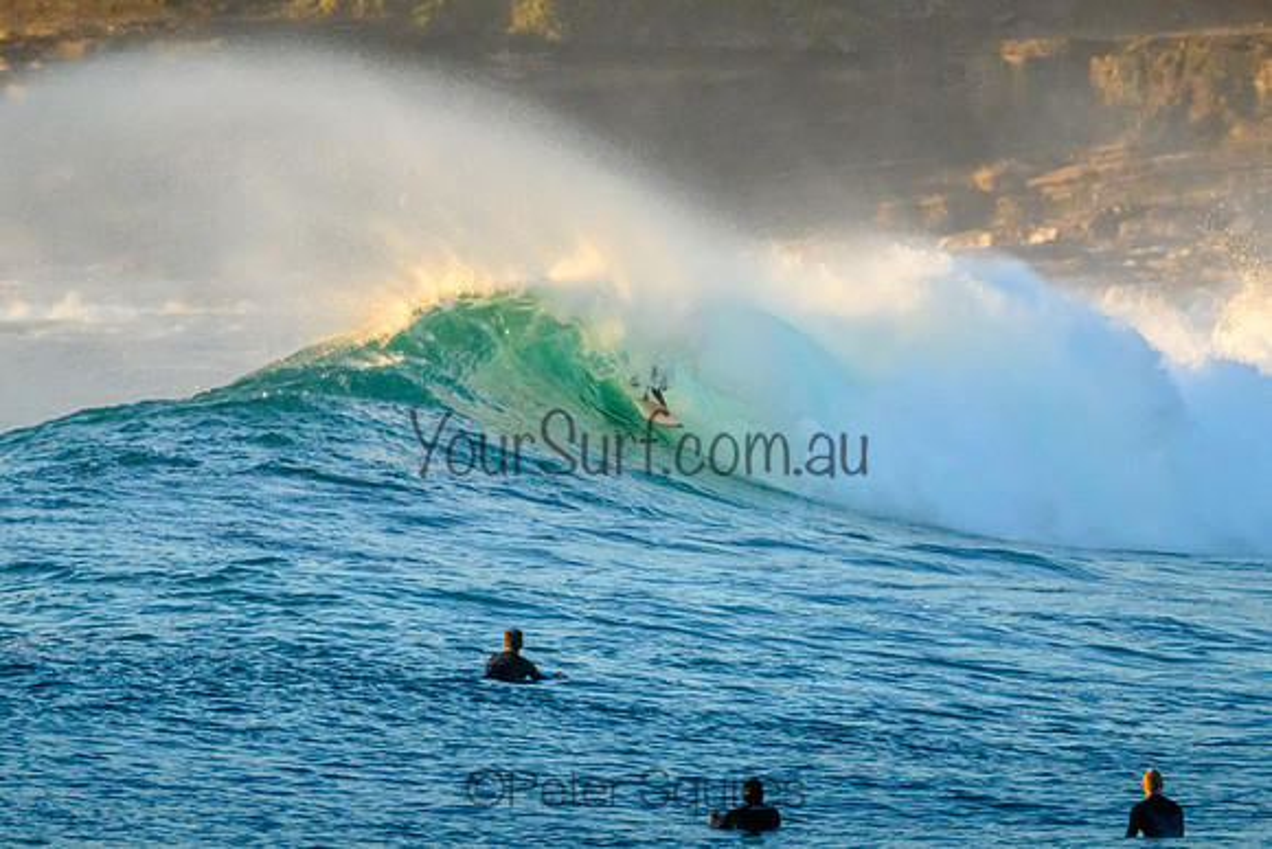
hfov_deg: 1.9
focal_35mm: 1099
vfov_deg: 1.3
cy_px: 414
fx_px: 38827
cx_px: 702
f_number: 11
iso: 5600
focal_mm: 800
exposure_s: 1/2000
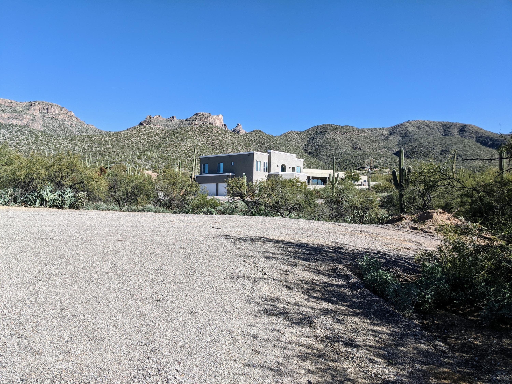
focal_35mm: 27
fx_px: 399
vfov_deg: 51.4
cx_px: 256
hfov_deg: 65.3
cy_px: 192
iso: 54
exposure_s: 1/2924
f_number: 1.8
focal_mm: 4.44
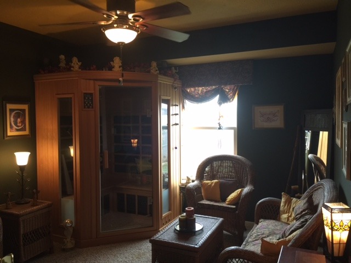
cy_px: 132
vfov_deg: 48.2
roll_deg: +0.2
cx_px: 176
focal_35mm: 29
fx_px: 294
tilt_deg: -2.1
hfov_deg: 61.7
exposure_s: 1/15
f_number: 2.2
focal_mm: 4.15
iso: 32
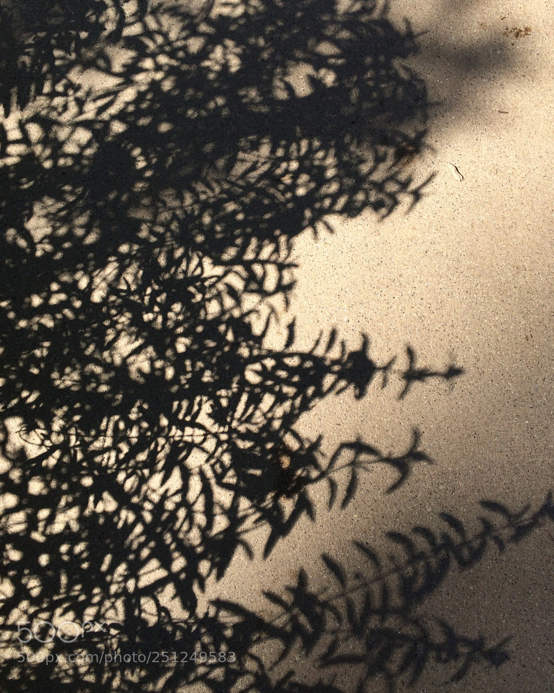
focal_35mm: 31
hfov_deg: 47.1
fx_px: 635
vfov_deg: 57.1
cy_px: 315
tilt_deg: -82.6
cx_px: 272
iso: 32
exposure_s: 1/1244
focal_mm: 4.15
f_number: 2.2
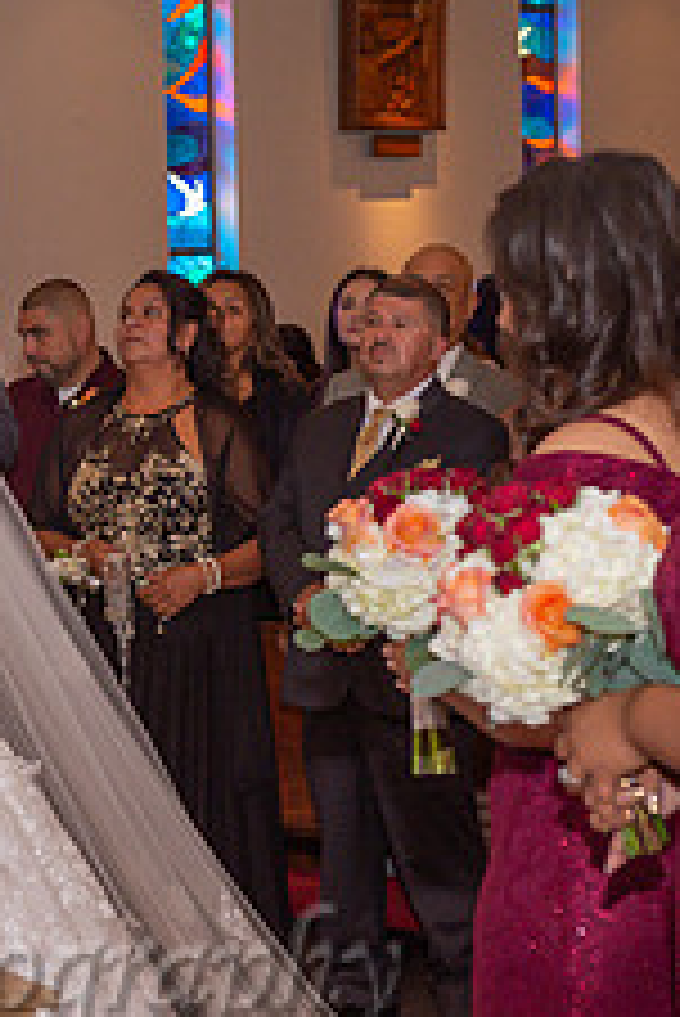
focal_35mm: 141
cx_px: -149
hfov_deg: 9.6
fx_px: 3989
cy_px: 531
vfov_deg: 14.5
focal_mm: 55
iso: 1250
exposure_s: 1/160
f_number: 4
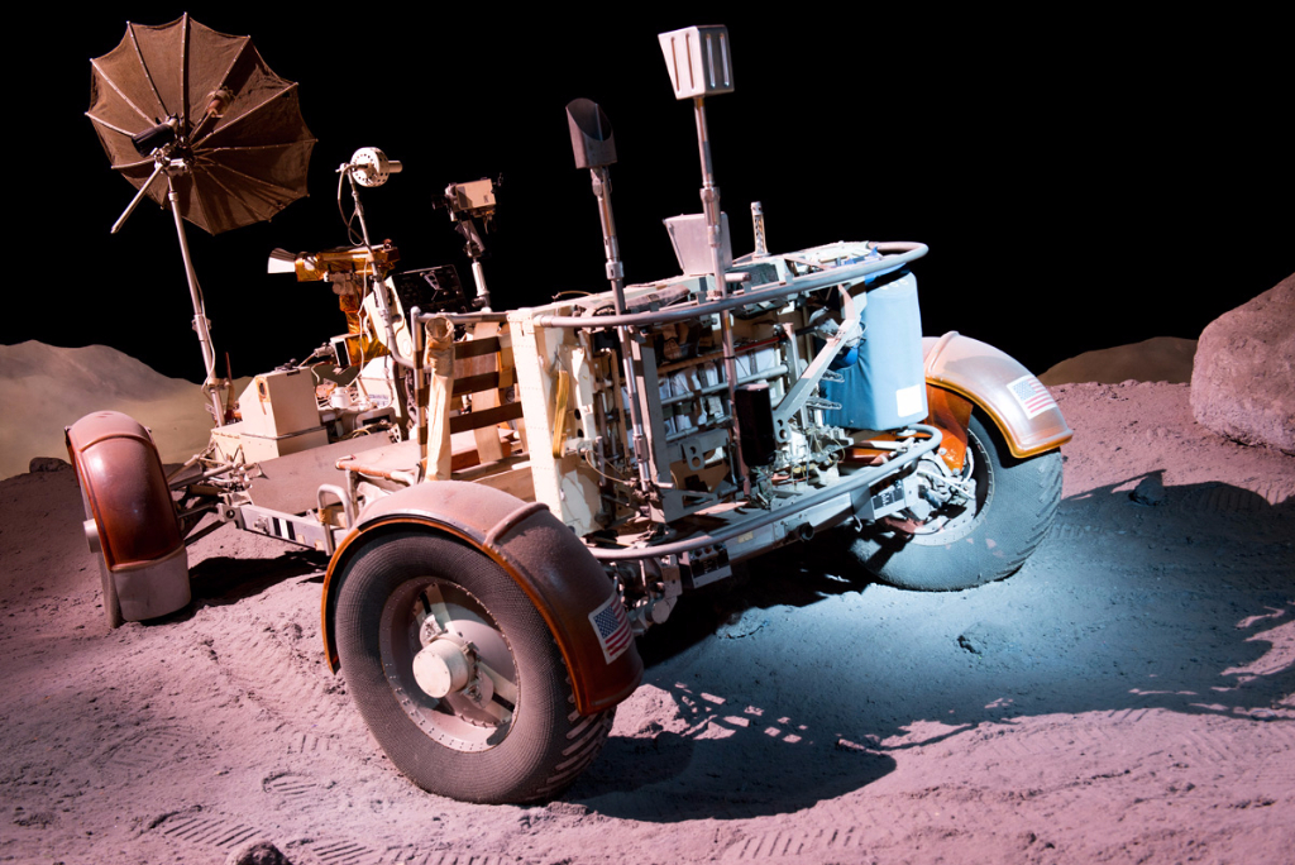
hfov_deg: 50.7
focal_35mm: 38
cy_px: 432
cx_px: 648
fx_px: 1368
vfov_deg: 35.1
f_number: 6.3
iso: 500
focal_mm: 38
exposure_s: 4
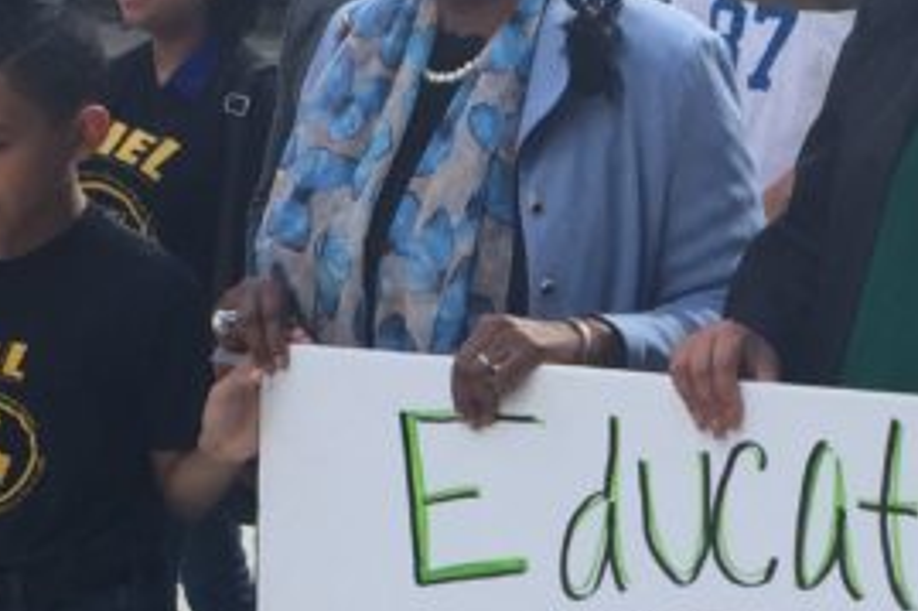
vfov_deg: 11.6
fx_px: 2982
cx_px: 689
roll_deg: -3.6
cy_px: 609
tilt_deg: -9.5
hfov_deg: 17.4
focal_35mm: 117
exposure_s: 1/732
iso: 32
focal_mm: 4.15
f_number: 2.2
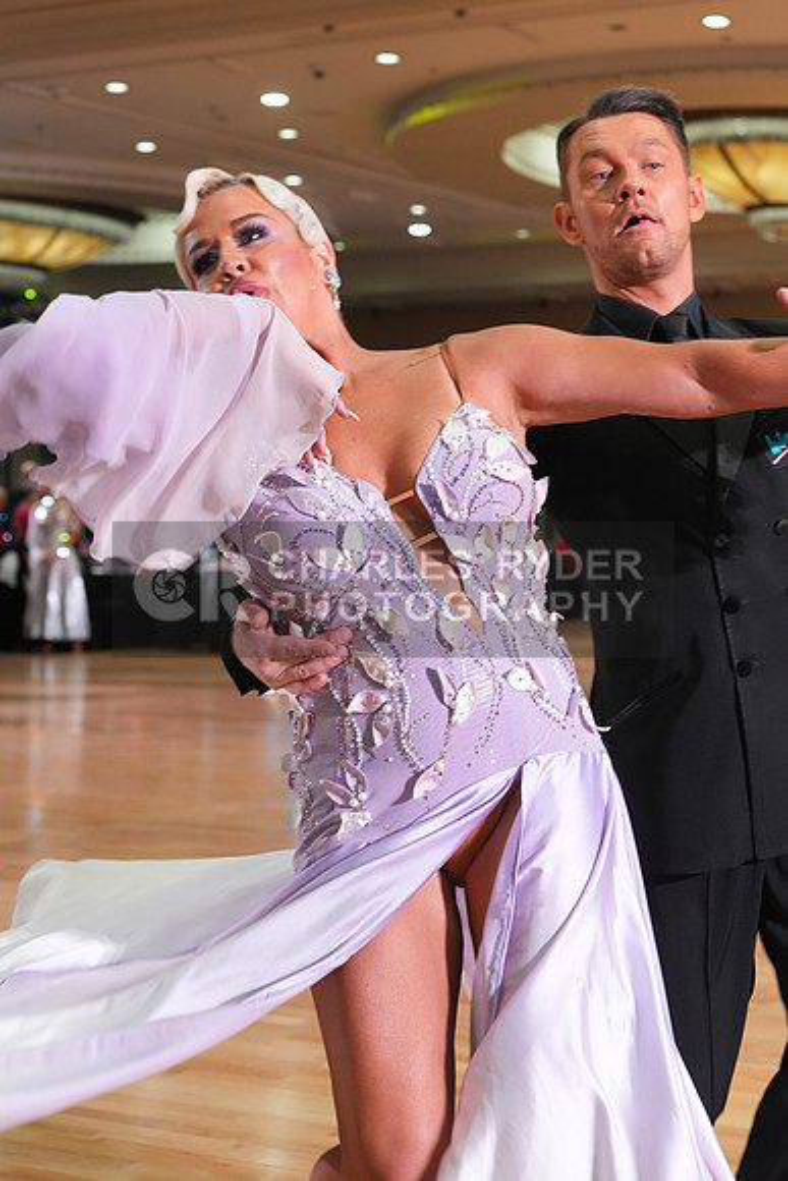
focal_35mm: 70
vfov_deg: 28.8
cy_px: 590
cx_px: 394
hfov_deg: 19.5
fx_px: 2297
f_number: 5.6
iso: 3200
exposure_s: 1/200
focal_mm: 70
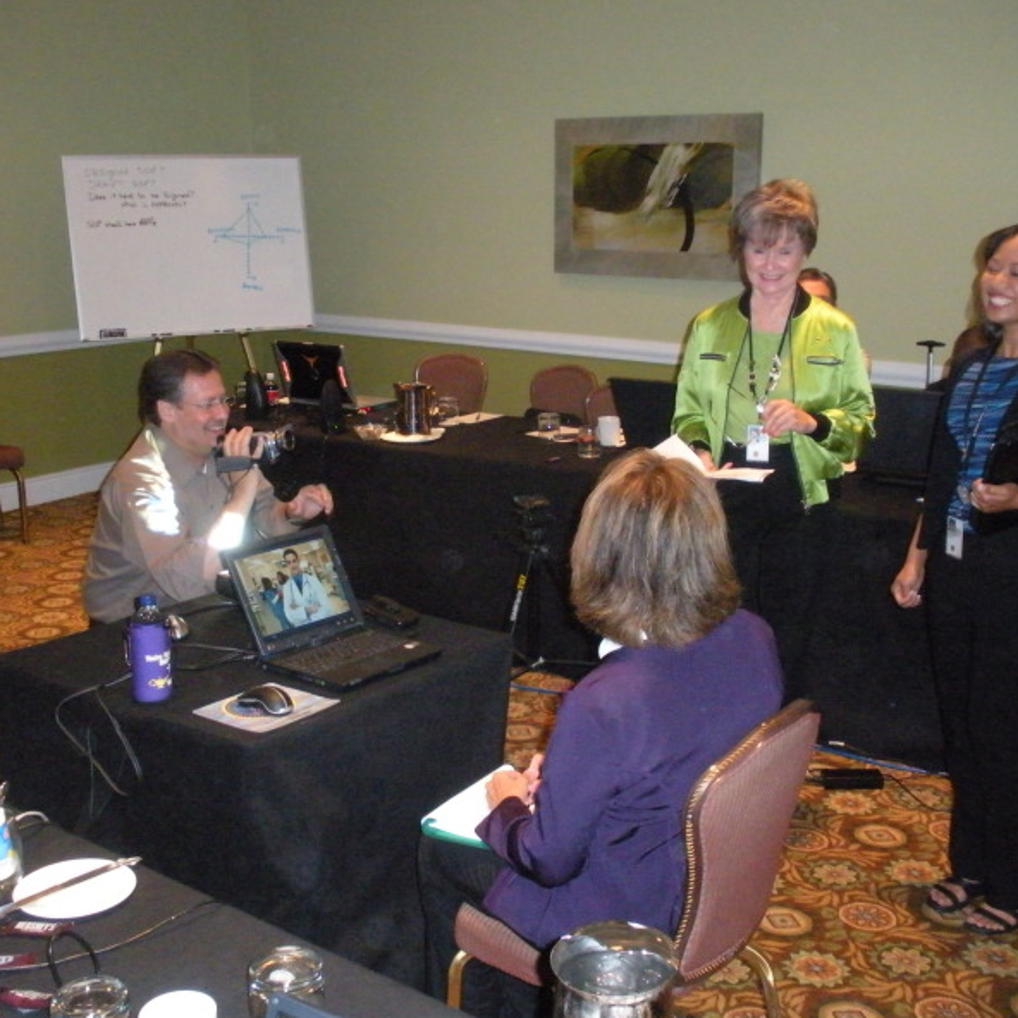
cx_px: 530
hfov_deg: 39.2
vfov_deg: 39.2
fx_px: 1431
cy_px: 509
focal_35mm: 43
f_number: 3.5
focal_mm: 6.3
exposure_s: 1/60
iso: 800
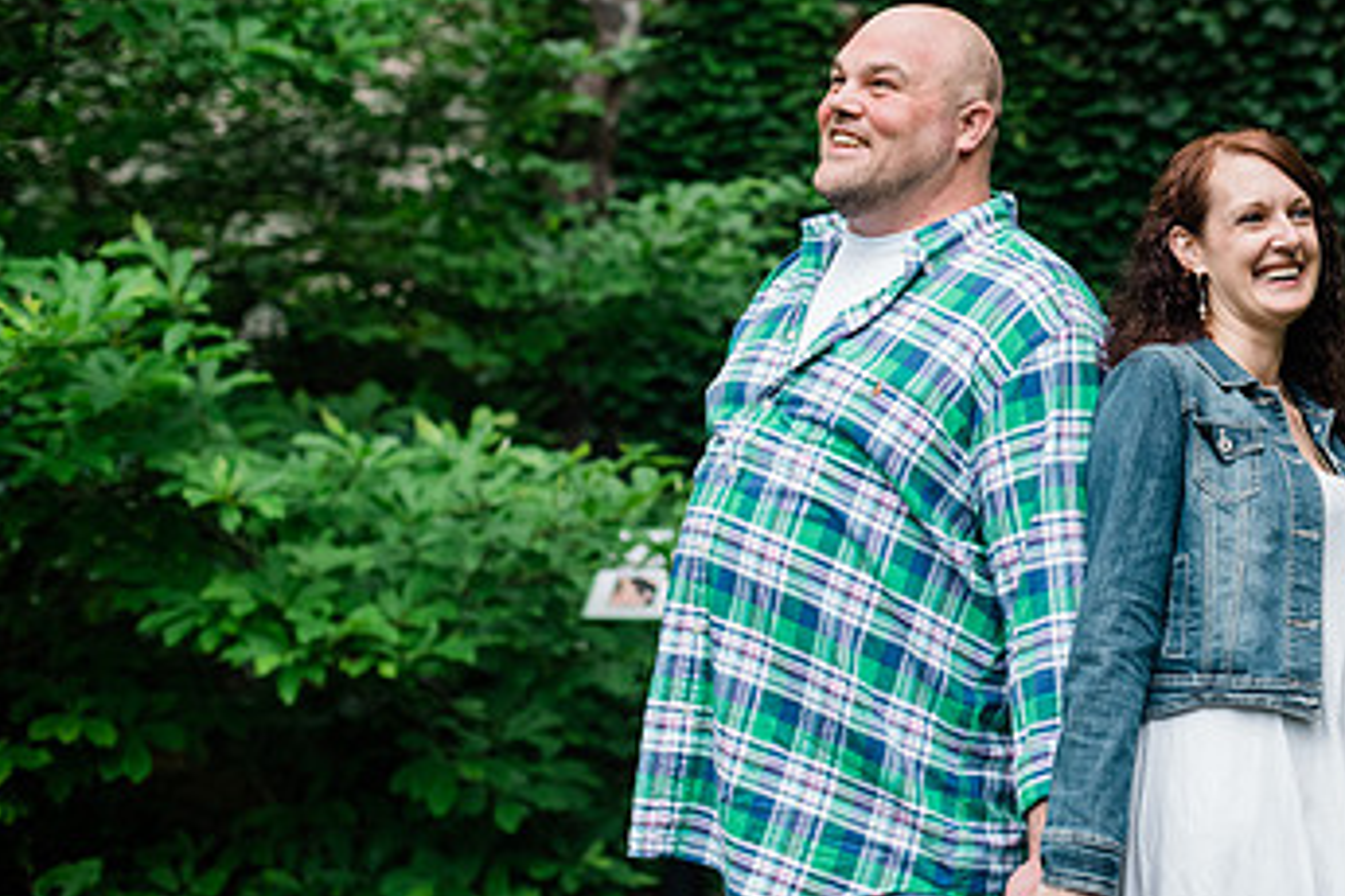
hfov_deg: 23.8
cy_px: 216
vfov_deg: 16.2
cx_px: 1095
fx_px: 3138
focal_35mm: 84
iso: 640
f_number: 2.8
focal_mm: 50
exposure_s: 1/160
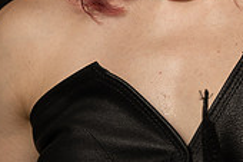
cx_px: 224
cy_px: -100
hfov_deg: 9.2
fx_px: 1497
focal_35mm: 222
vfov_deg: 6.1
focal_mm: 65
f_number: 2.8
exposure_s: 1/400
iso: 400
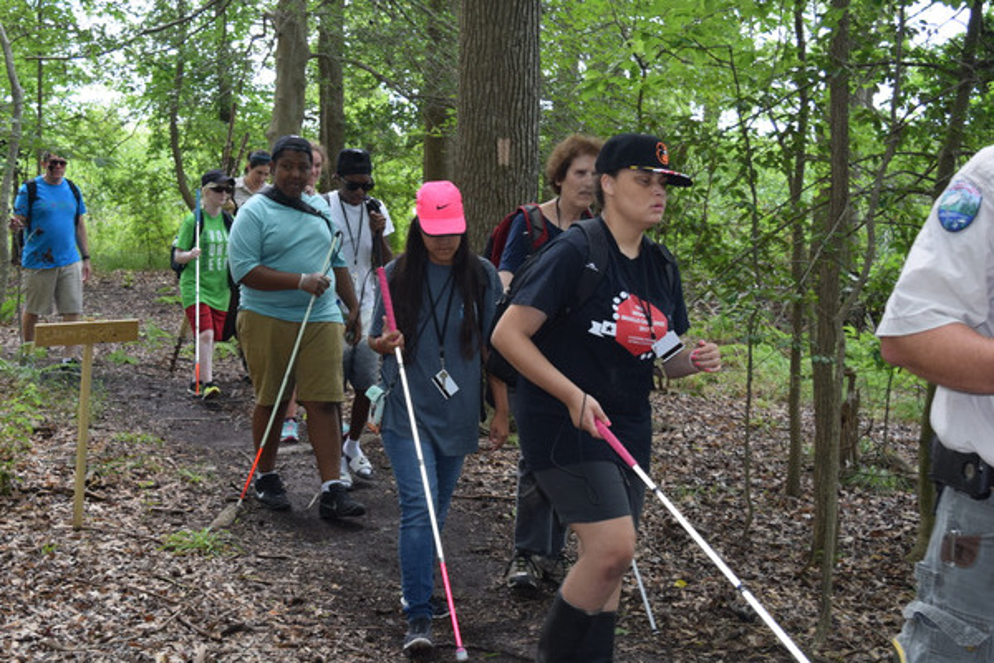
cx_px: 497
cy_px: 332
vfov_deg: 31.9
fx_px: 1160
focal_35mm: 42
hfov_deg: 46.4
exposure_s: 1/125
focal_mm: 28
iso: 450
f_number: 5.6
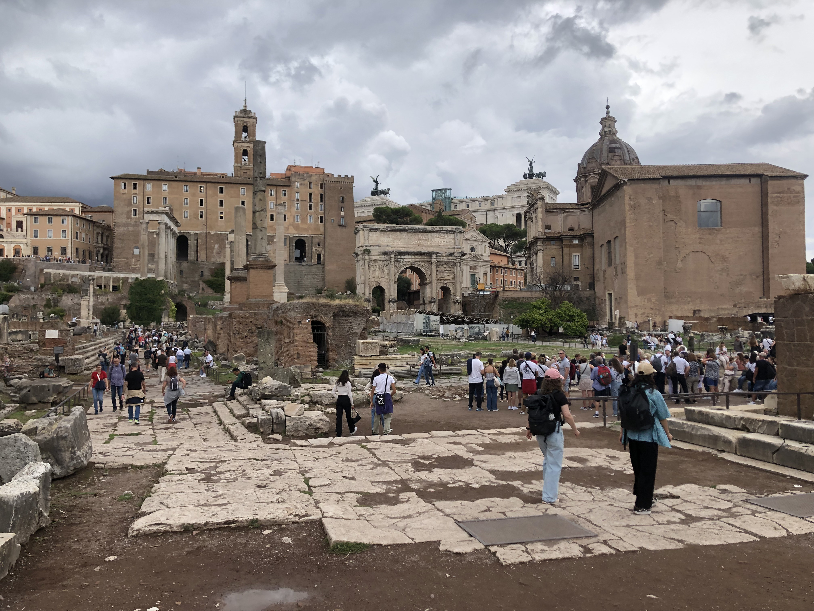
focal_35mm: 28
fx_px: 658
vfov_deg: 49.7
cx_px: 407
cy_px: 306
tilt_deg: +1.1
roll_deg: +0.8
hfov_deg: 63.4
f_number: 1.8
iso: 20
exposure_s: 1/941
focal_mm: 4
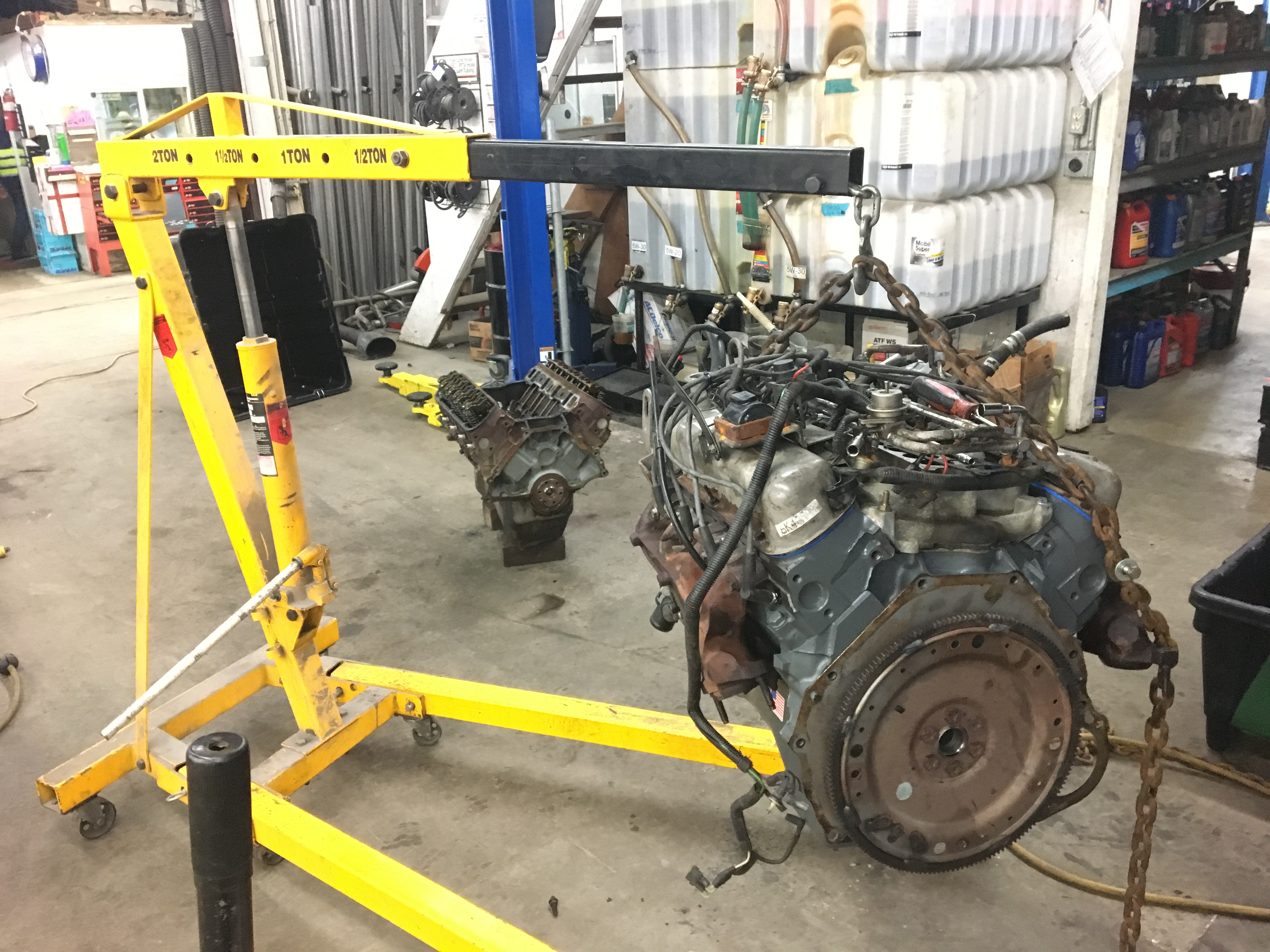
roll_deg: +2.5
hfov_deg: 61.7
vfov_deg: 48.2
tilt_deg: -20.4
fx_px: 1064
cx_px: 635
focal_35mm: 29
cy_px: 476
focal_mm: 4.15
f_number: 2.2
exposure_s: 1/15
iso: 320
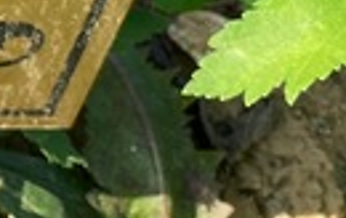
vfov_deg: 7.1
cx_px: -466
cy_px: -415
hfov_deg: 10.7
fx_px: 1598
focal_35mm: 169
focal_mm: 4.25
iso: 32
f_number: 1.8
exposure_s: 1/793
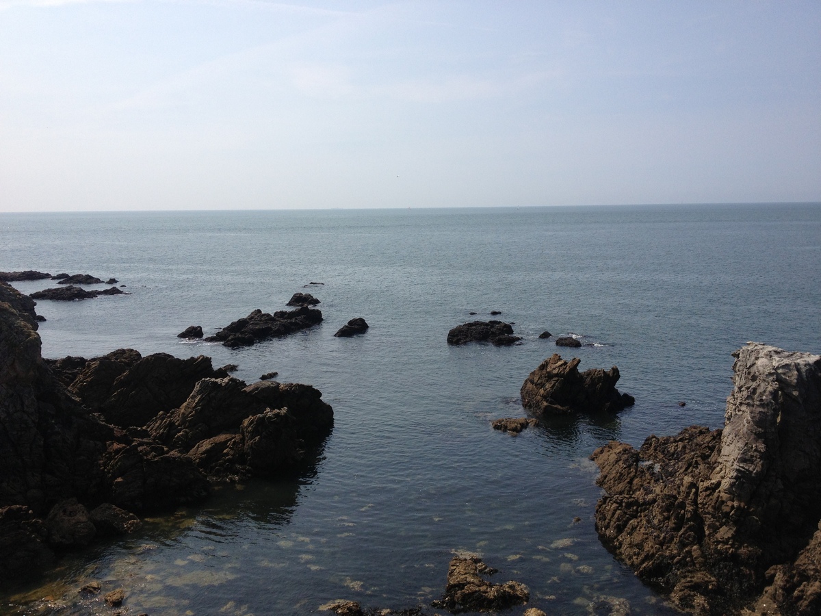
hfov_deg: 52.6
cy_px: 308
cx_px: 410
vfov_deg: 40.7
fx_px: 830
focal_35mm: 35
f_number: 2.4
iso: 50
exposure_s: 1/2632
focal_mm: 4.28
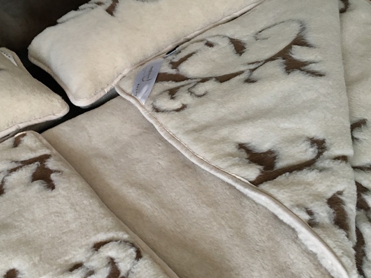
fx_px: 482
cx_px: 108
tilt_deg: -38.3
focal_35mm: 45
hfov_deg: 41.2
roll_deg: +17.3
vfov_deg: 32.1
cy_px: 168
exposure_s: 1/33
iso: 160
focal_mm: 4.15
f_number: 2.2
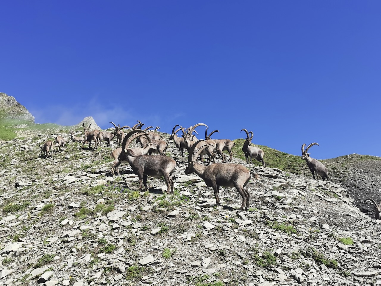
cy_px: 143
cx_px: 190
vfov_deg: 39.7
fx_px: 396
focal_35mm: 36
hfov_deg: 51.4
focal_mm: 5.56
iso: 50
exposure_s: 1/2833
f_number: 1.6
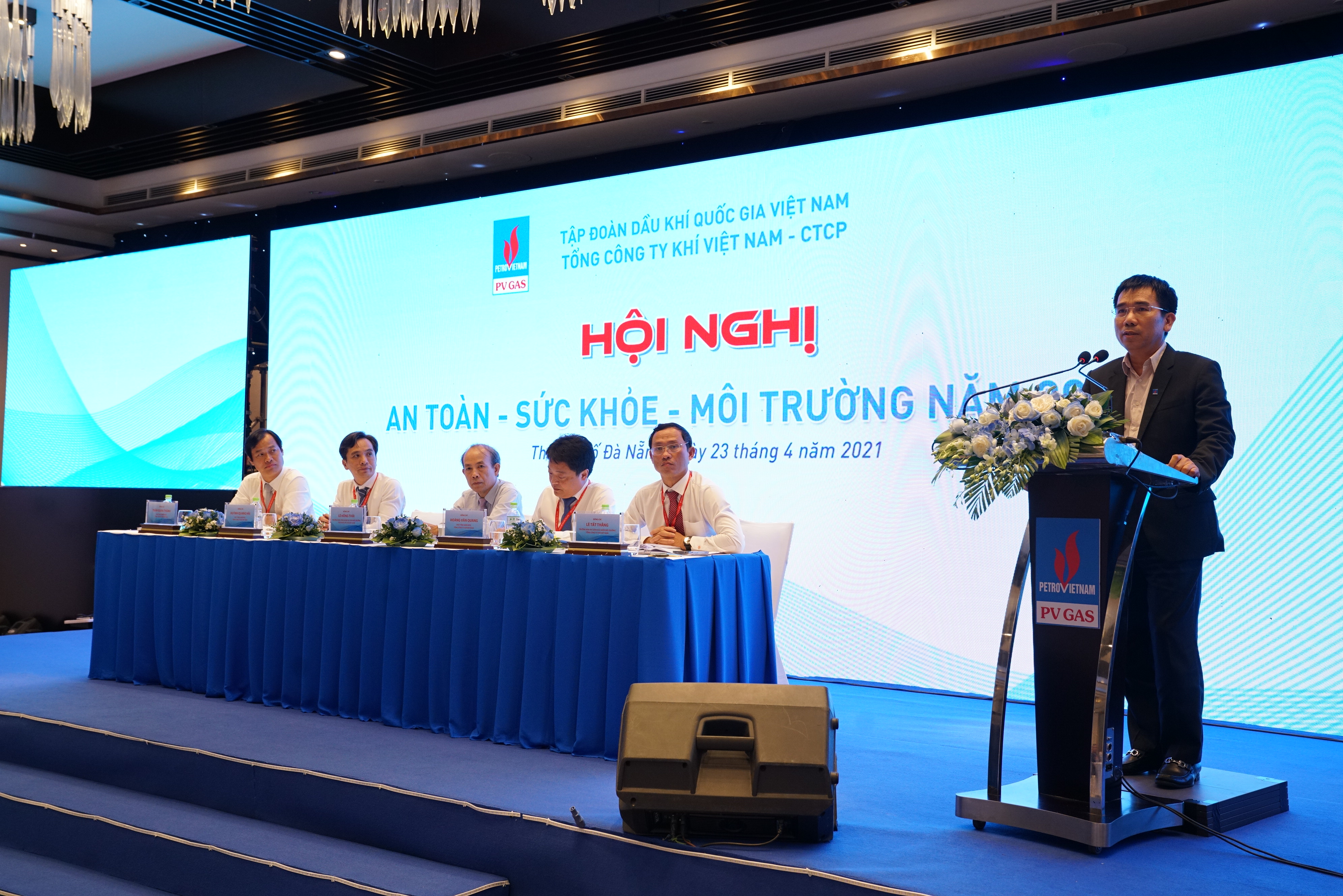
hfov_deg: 51.9
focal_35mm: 37
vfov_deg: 35.9
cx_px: 672
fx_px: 1380
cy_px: 448
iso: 1600
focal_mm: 37
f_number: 5.6
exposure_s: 1/100
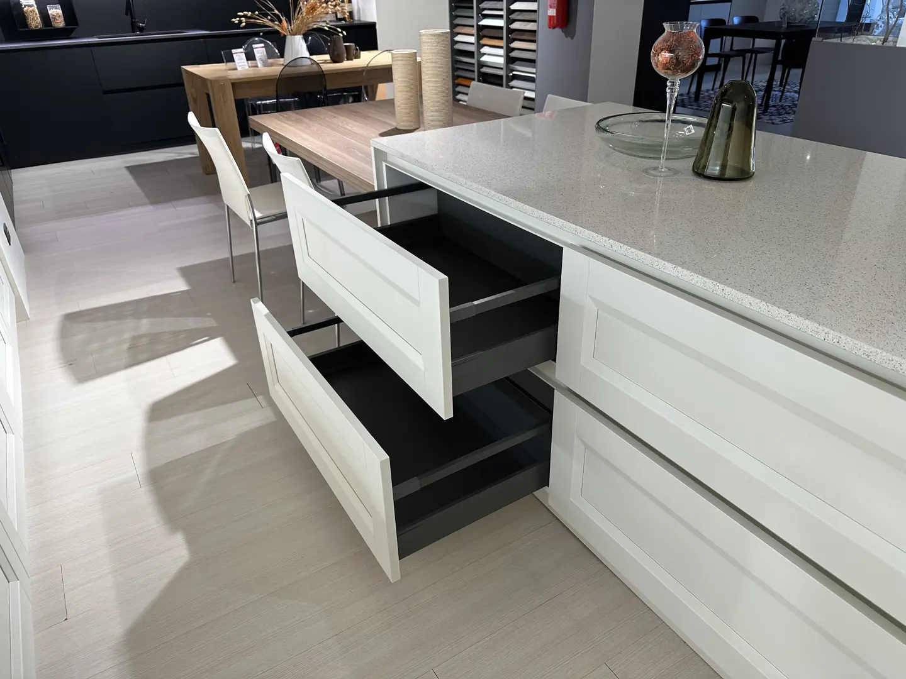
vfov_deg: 56.8
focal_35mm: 24
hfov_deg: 71.6
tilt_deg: -29.1
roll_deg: +1.7
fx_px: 628
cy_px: 340
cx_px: 453
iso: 125
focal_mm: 6.86
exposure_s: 1/100
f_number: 1.78
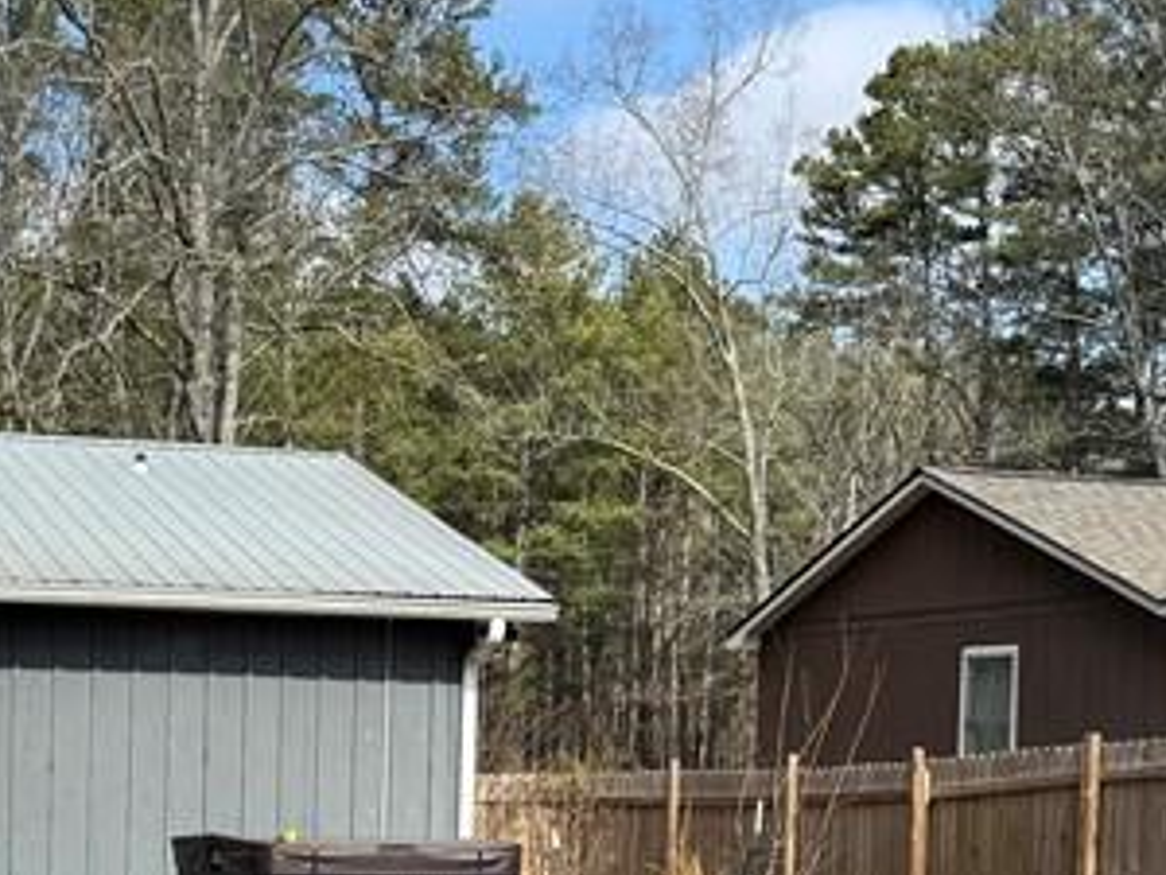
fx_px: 2762
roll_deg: -1.3
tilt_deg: -1.8
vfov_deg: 17.6
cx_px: 148
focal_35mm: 82
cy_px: 840
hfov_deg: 23.3
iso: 80
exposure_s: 1/2959
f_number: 1.78
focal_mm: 6.76
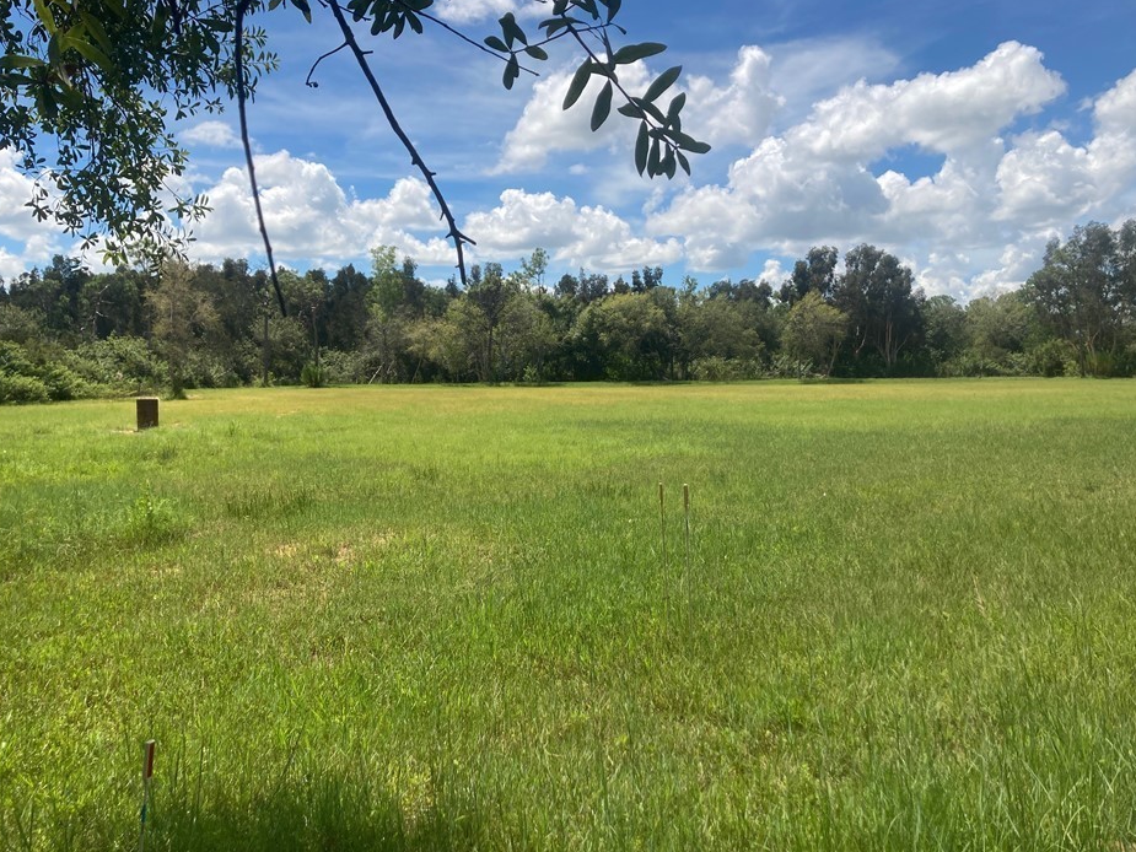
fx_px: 1017
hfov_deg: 58.3
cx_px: 551
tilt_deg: -4.2
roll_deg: +0.5
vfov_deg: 45.4
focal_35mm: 31
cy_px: 440
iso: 20
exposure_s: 1/2288
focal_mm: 3.99
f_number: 1.8
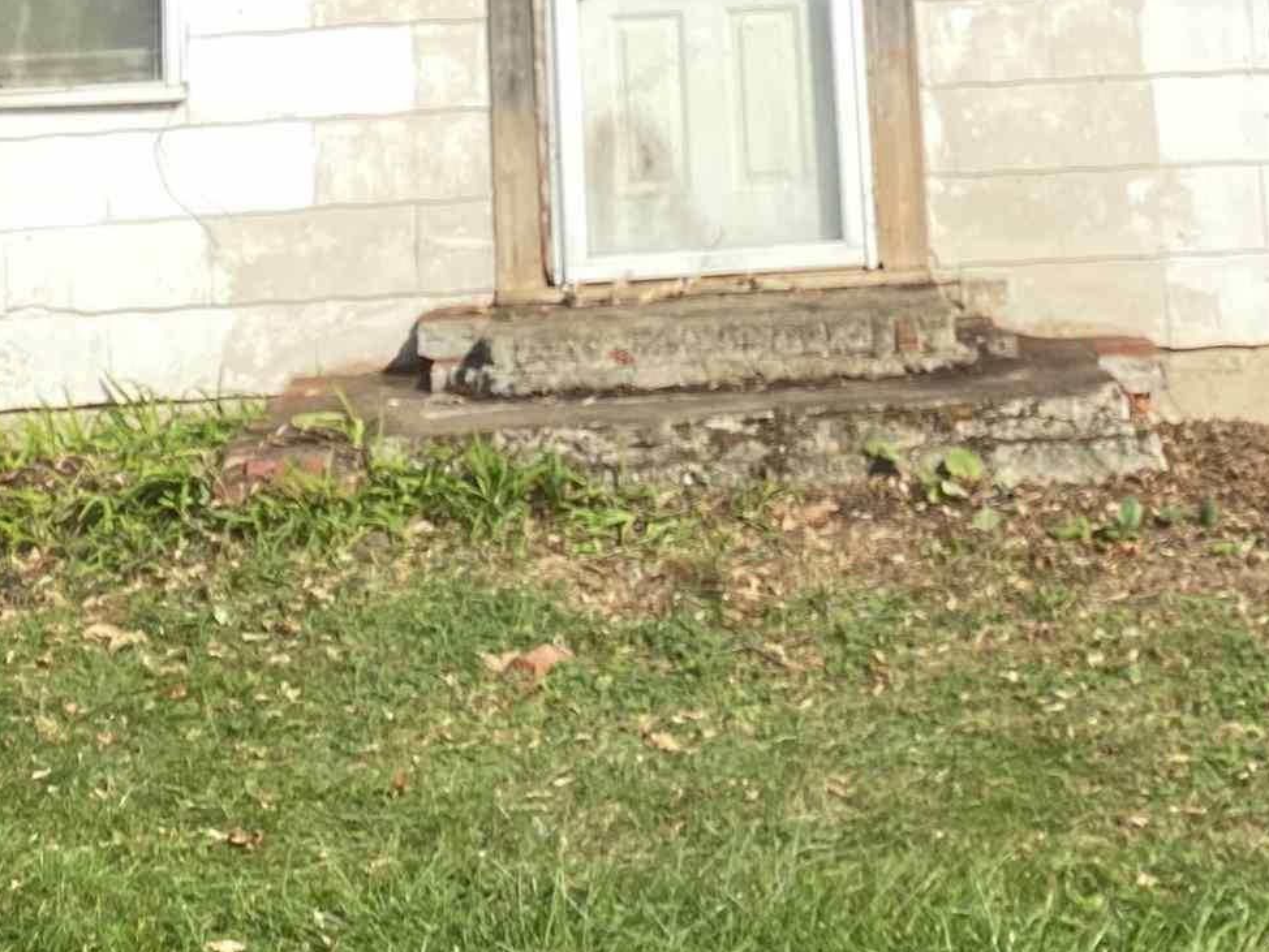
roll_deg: +2.5
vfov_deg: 16.9
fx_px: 3007
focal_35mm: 82
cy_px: -316
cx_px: 784
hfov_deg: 23.8
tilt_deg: +5.1
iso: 32
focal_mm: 4.25
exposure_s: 1/669
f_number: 1.8
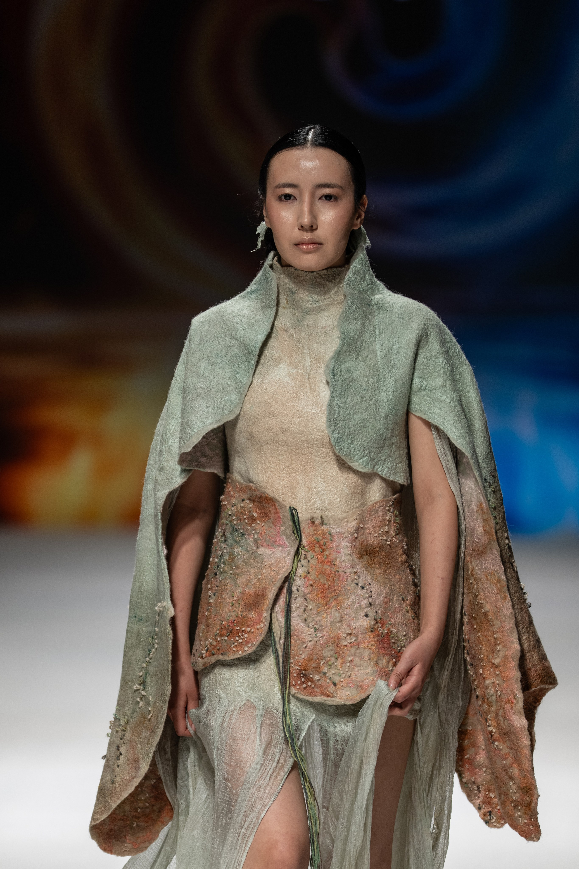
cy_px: 434
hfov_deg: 4.6
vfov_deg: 6.9
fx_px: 7237
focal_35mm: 300
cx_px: 290
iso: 200
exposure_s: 1/320
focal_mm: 200
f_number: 2.8
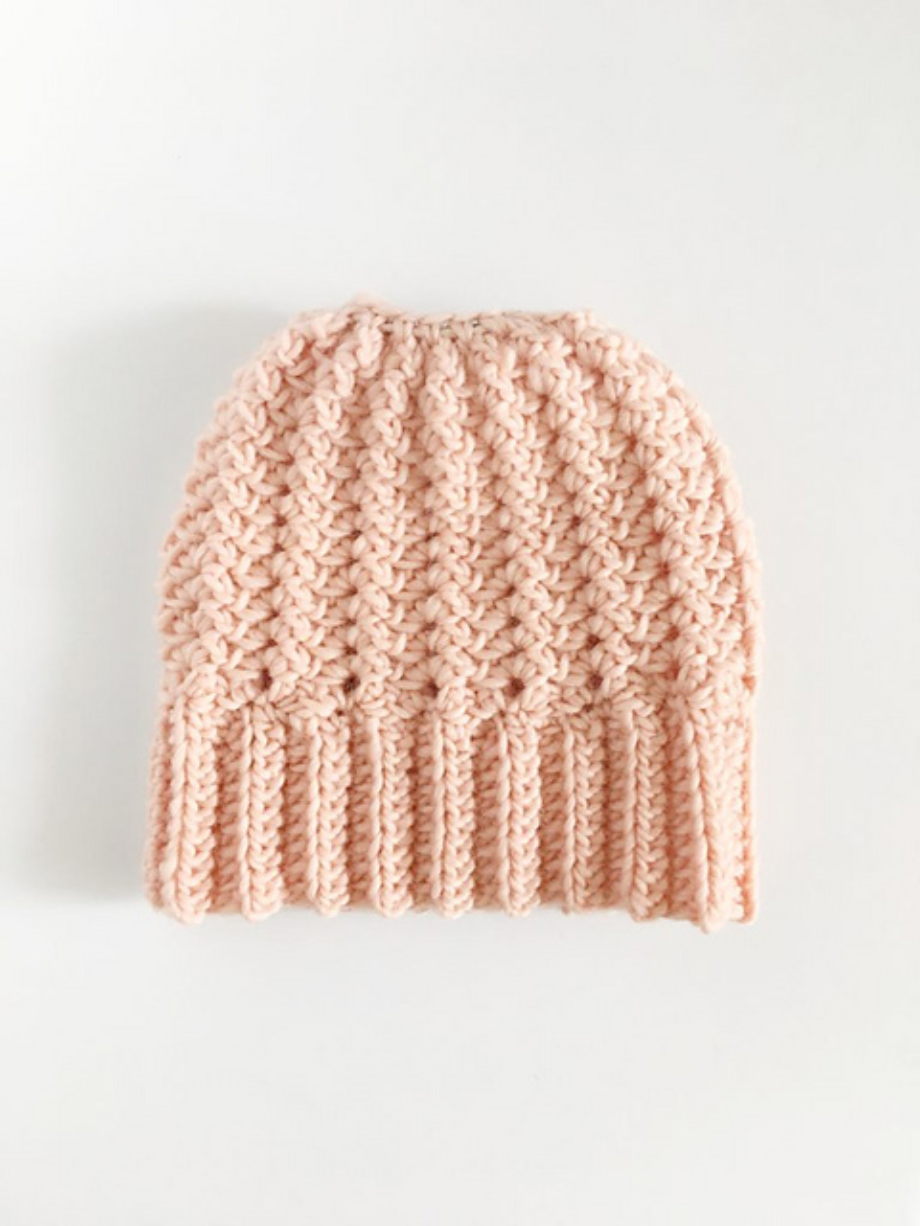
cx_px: 460
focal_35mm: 29
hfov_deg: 48.2
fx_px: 1028
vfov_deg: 61.7
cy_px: 613
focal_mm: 4.15
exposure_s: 1/40
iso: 25
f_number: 2.2
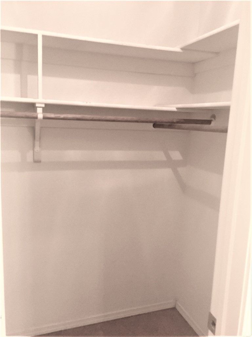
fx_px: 281
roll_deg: -2.0
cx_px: 126
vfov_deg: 61.7
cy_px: 168
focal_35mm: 29
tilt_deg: -10.2
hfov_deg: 48.2
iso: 125
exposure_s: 1/30
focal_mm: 4.15
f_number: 2.2
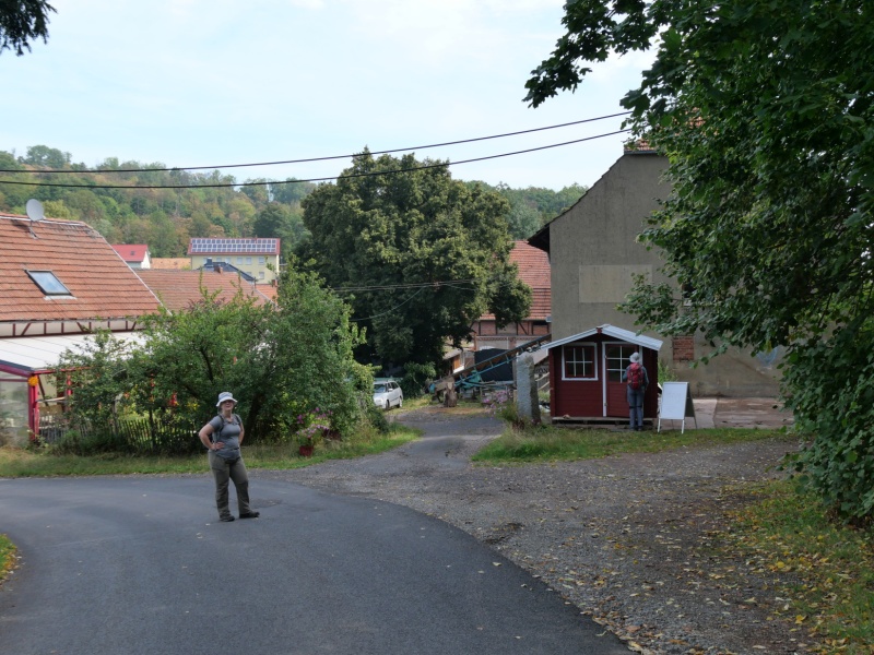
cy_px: 328
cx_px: 437
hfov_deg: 49.0
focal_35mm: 38
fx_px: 959
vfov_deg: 37.7
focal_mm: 19
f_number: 6.3
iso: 200
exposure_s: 1/250
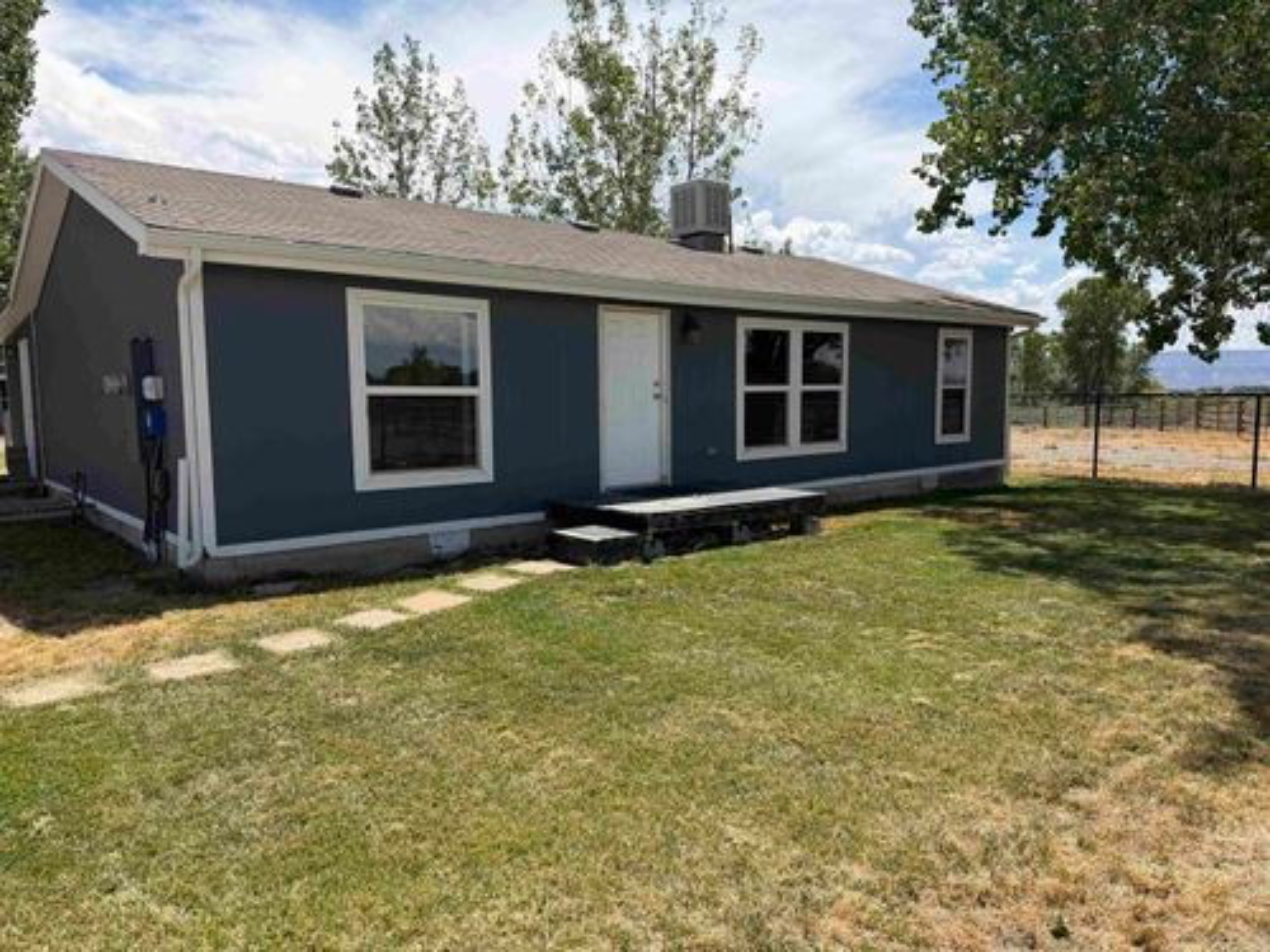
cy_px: 476
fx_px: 881
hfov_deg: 71.6
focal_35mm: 24
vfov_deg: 56.8
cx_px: 635
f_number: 1.78
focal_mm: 6.76
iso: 80
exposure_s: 1/5714
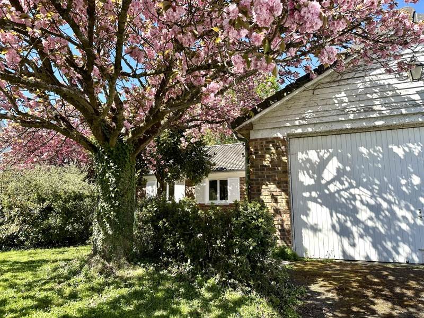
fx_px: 294
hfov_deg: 71.6
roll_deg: -0.2
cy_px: 159
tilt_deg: +9.3
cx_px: 212
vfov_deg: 56.8
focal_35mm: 24
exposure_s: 1/1473
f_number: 1.78
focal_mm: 6.86
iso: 80
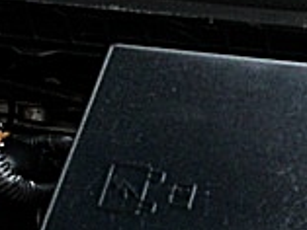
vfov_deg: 10.0
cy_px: 4
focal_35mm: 147
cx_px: 229
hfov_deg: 13.4
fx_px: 1305
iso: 400
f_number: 2.8
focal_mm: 6.3
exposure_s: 1/100
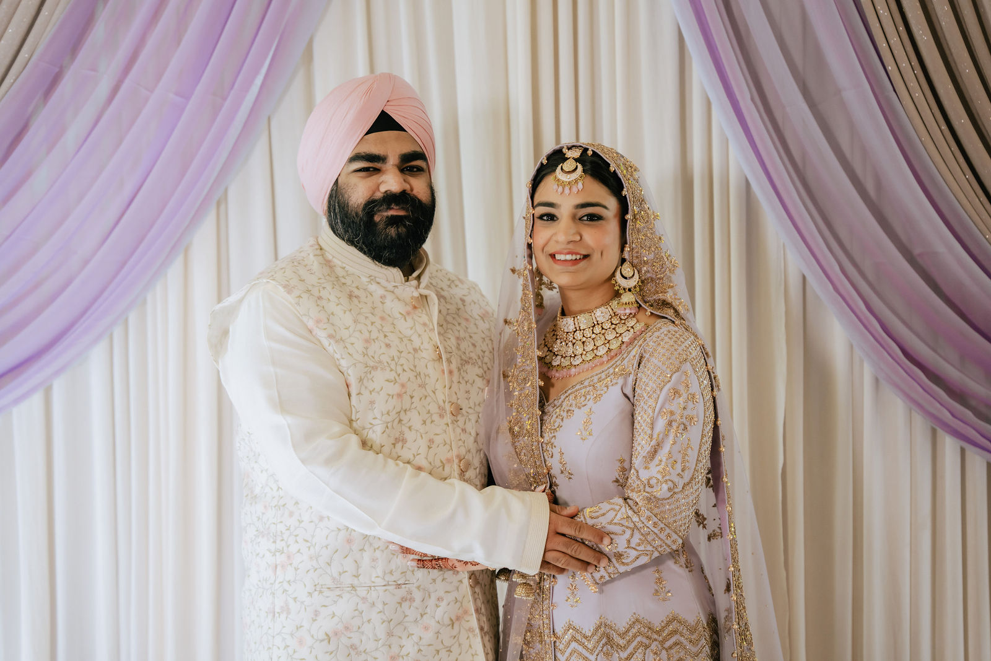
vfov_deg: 21.5
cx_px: 496
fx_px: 1743
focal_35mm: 63
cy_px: 330
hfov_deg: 31.7
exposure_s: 1/200
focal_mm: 63.3
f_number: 3.2
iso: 1250
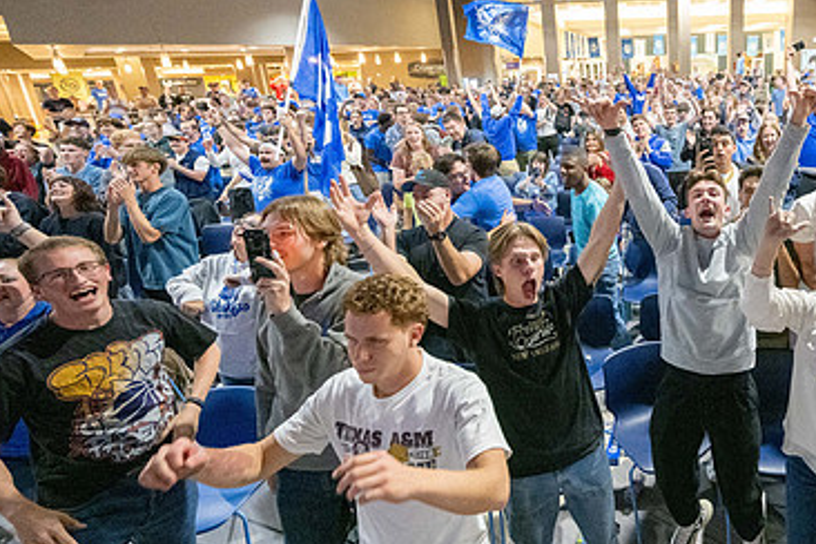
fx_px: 544
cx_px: 649
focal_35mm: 24
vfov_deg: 52.9
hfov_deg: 67.1
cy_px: 233
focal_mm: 14
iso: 10000
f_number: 4
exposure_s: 1/250
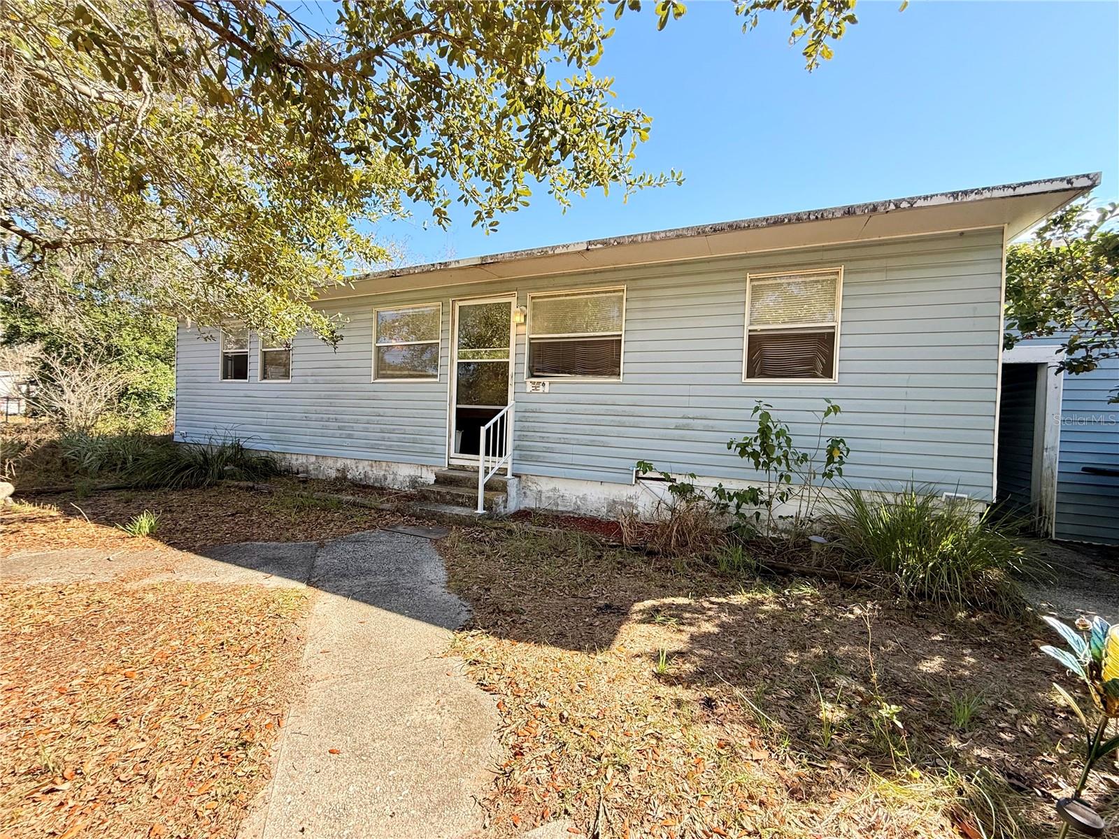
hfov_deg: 102.1
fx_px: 453
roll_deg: -0.7
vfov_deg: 85.7
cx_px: 560
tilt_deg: -1.5
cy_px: 420
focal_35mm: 14
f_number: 2.2
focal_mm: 2.22
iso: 64
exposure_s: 1/301
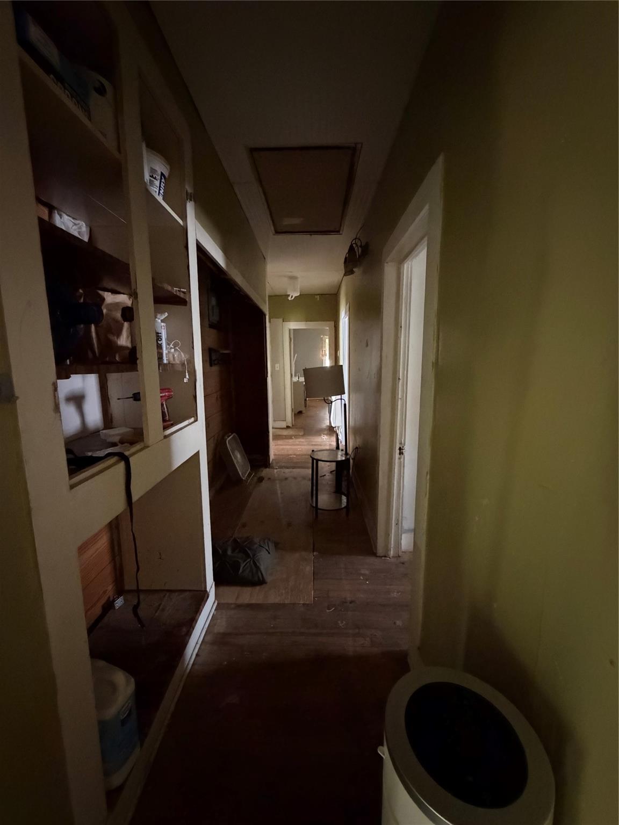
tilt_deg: -9.0
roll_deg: +0.2
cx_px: 310
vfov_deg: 102.1
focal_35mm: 14
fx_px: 334
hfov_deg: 85.7
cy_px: 412
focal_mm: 2.22
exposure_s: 1/30
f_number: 2.2
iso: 3200
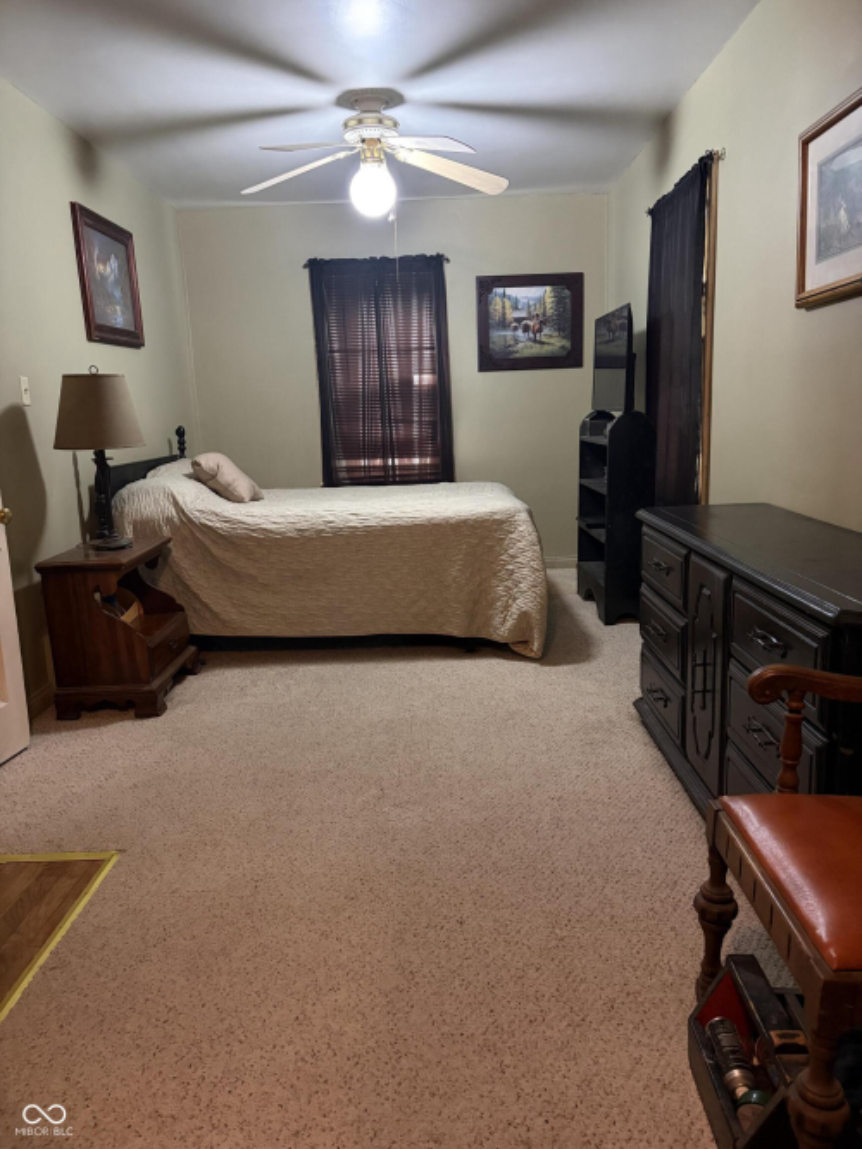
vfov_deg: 67.3
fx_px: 864
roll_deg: +2.4
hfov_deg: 53.0
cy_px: 574
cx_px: 431
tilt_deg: -11.4
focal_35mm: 26
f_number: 1.6
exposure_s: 1/30
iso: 500
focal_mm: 5.96
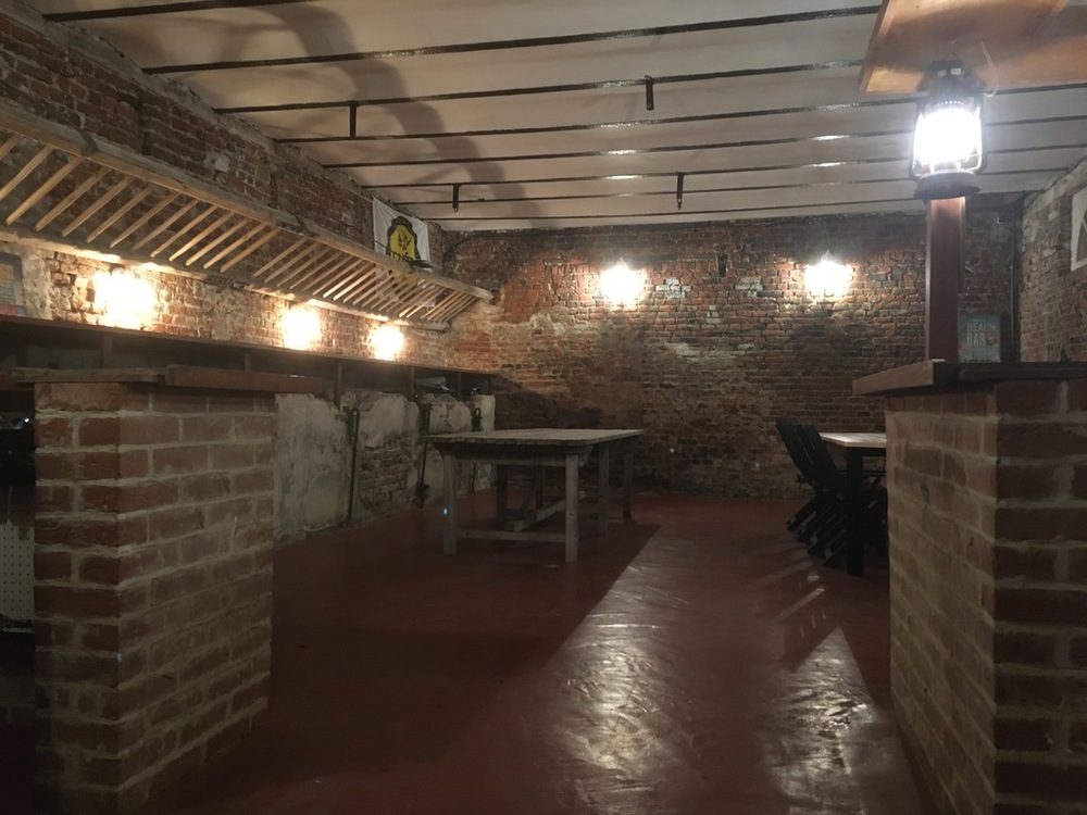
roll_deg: -0.5
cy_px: 408
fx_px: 911
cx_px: 544
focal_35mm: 29
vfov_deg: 48.2
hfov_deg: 61.7
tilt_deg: -1.4
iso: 400
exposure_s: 1/17
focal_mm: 4.15
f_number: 2.2
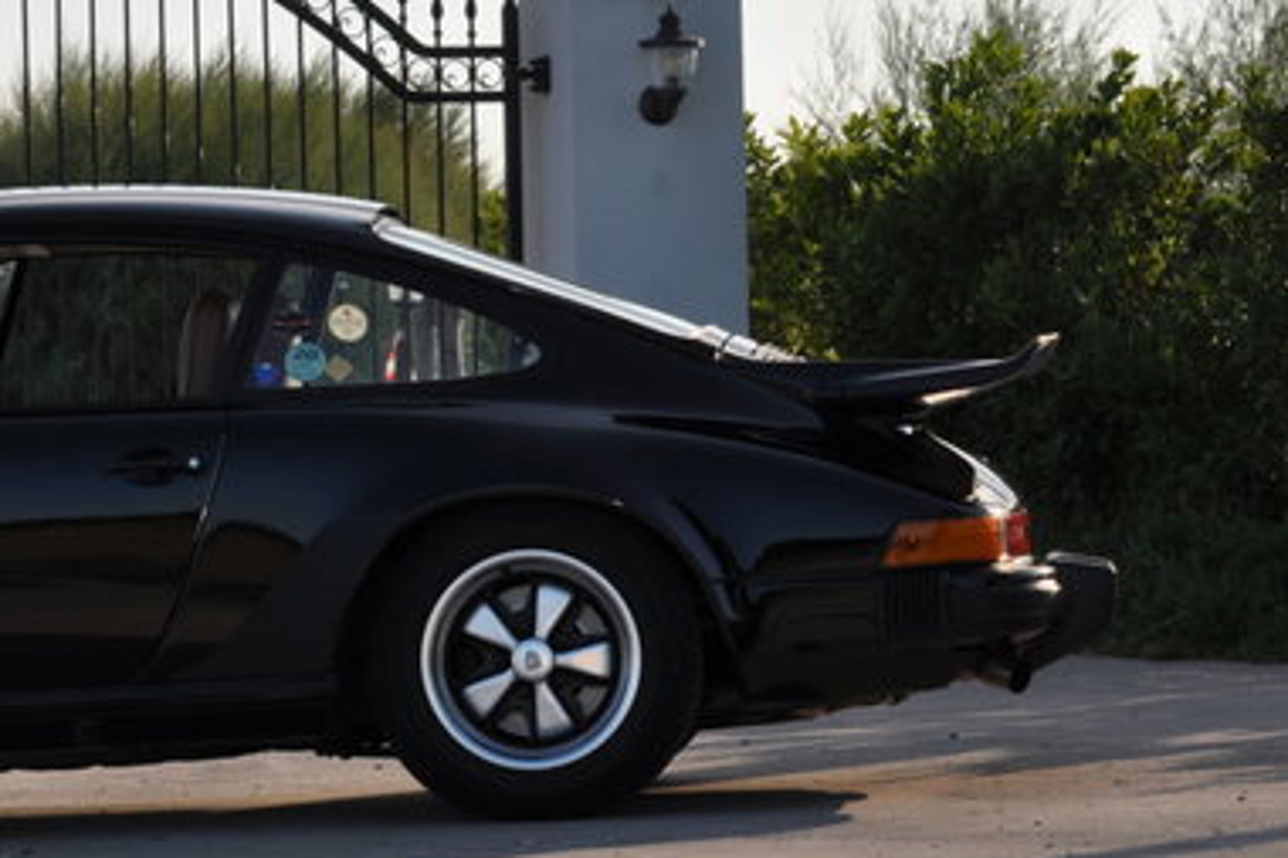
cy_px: 349
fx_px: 7581
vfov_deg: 6.5
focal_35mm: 212
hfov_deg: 9.7
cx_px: 190
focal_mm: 70
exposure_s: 1/200
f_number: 13
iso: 200
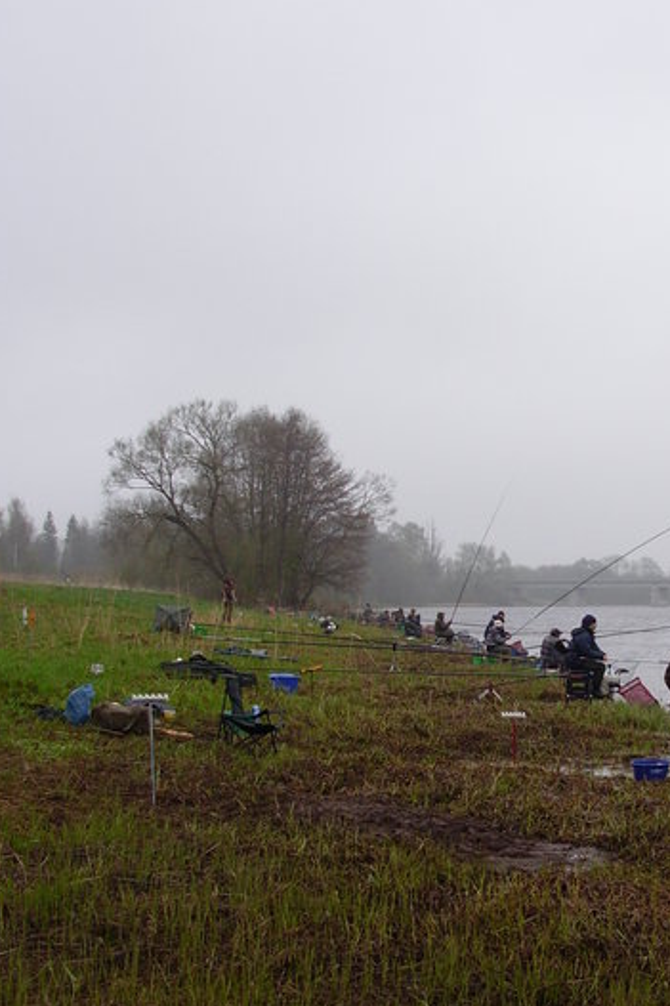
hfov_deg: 22.3
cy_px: 618
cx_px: 534
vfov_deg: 33.3
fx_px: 1676
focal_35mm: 60
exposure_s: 1/186
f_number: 2.9
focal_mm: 6.3
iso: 50
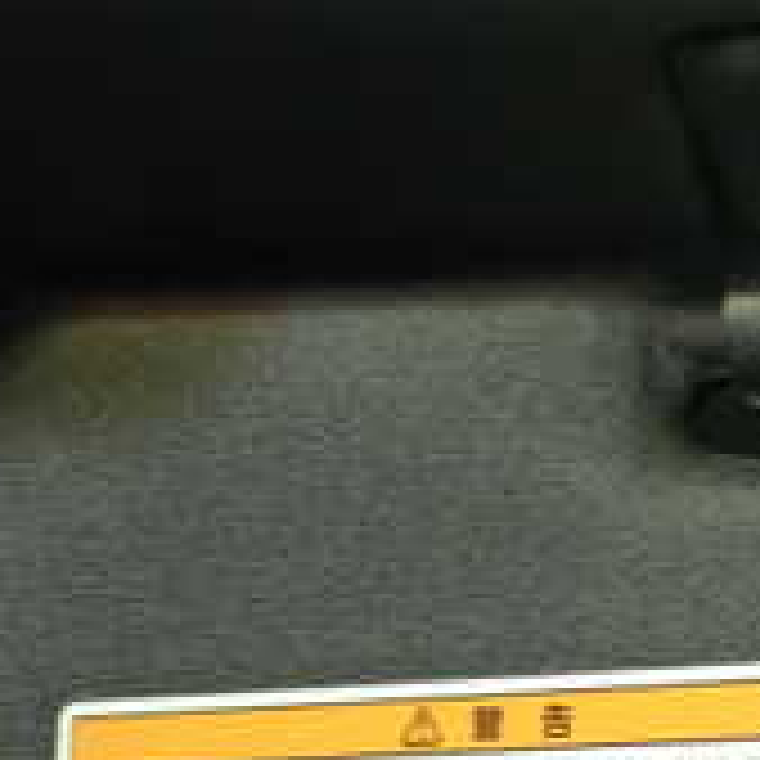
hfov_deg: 17.8
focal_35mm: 94
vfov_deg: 18.3
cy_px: 639
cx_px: 845
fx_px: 2335
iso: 400
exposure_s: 1/30
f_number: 2.3
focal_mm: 5.4
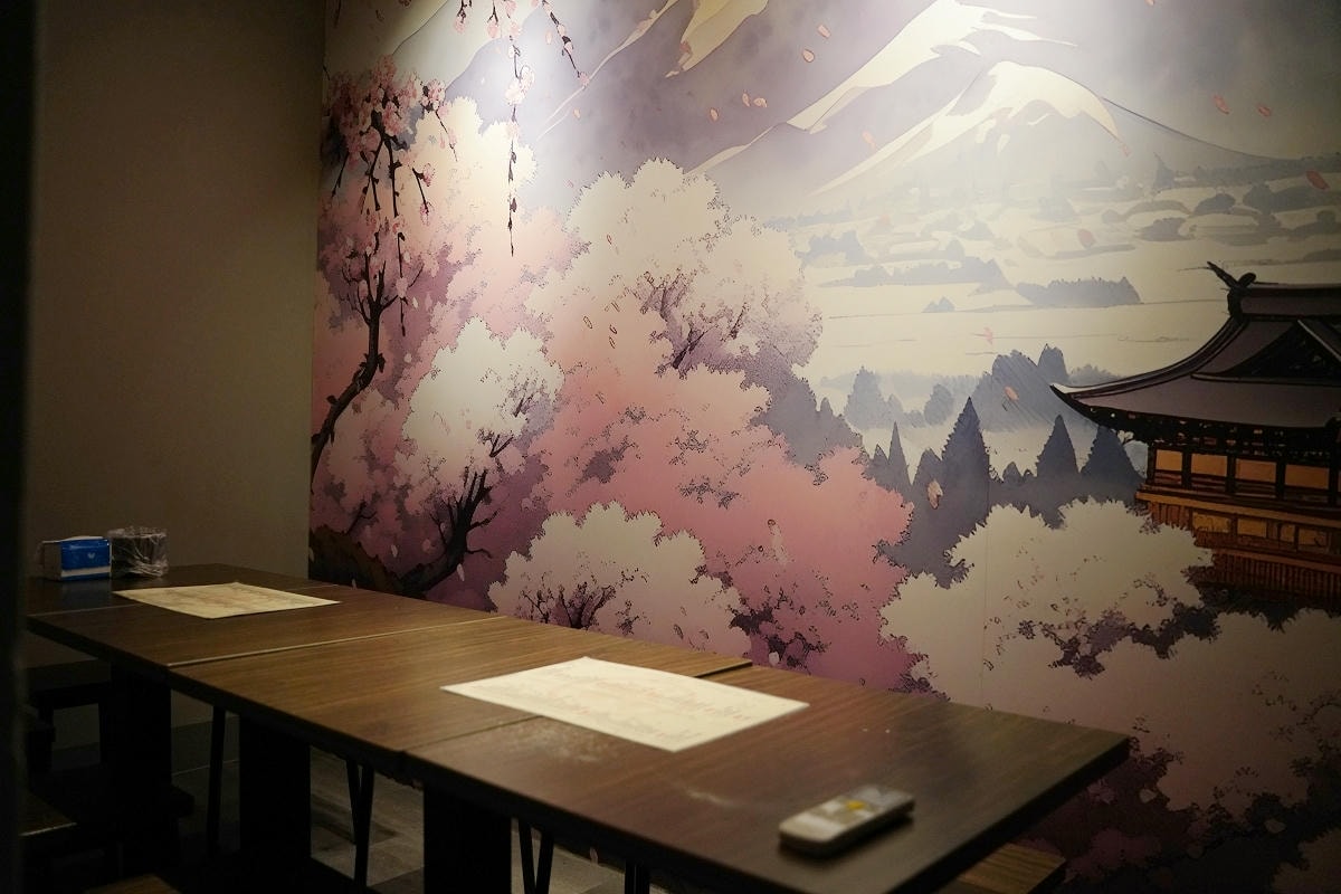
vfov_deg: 46.4
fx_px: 1043
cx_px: 670
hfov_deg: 65.5
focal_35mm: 28
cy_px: 447
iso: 2000
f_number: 2.8
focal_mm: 28
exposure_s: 1/160
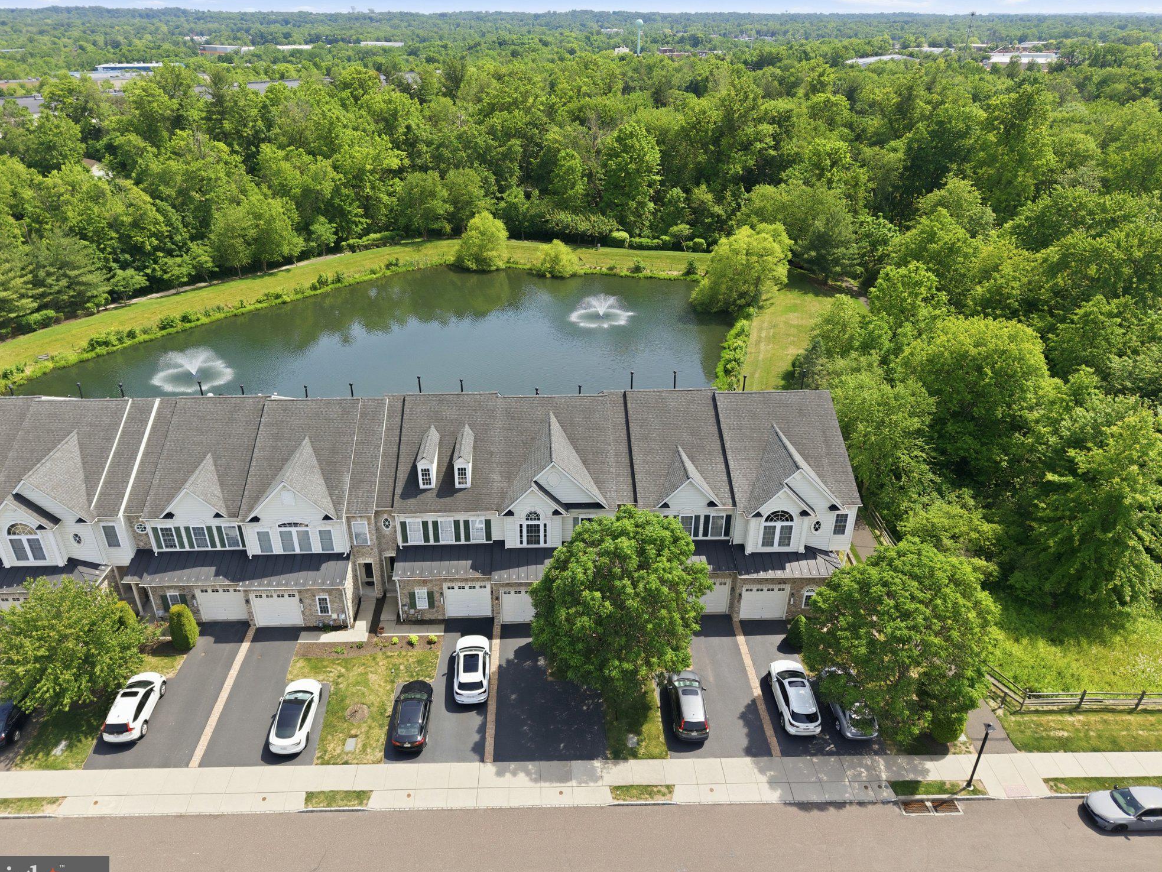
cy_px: 450
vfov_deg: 54.9
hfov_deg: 69.4
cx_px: 567
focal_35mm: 25
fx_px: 839
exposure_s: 1/2500
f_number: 1.8
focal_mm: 8.7
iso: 150
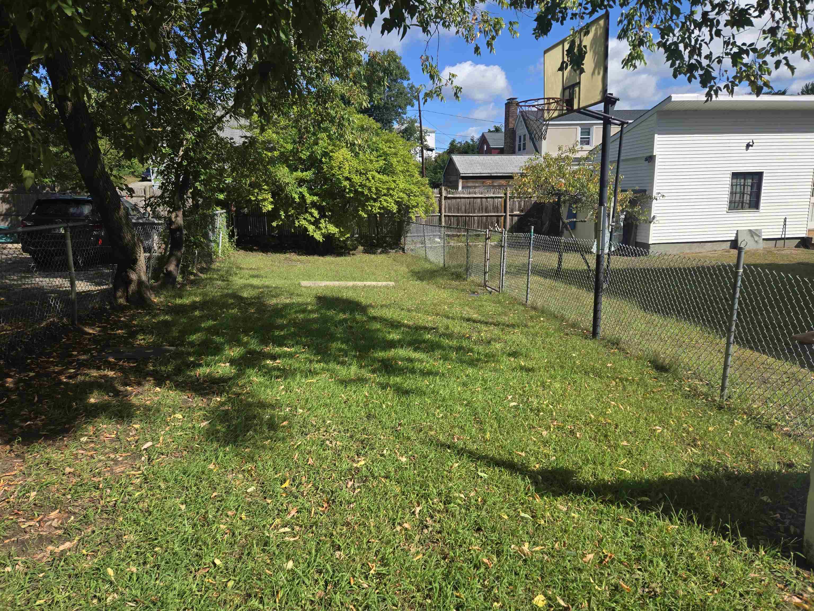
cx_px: 407
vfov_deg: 58.9
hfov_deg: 73.9
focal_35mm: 23
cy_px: 306
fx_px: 541
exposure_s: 1/1580
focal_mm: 5.4
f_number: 1.8
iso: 25
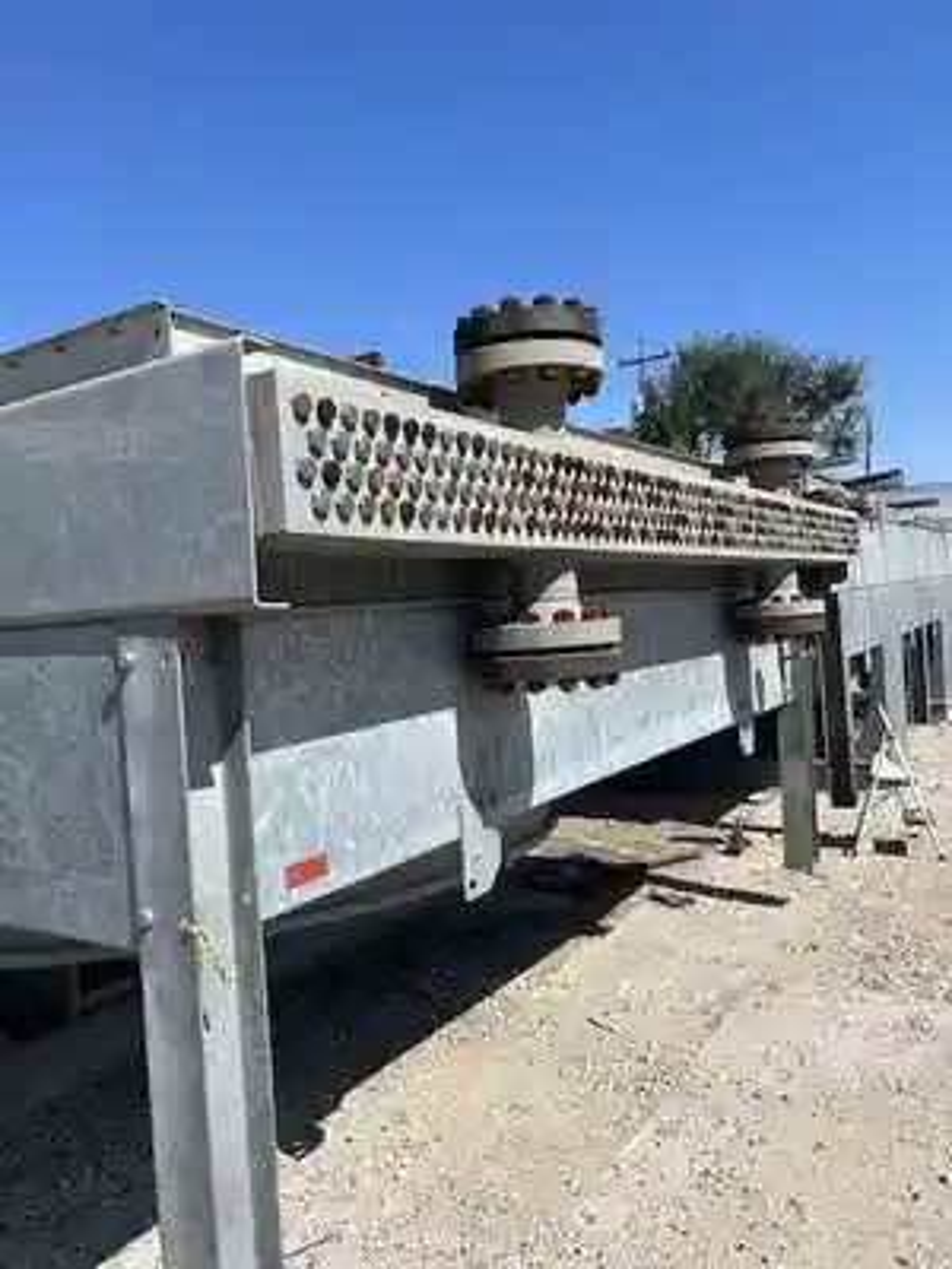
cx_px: 476
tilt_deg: +1.4
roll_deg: +5.2
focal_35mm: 26
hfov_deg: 53.1
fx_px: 953
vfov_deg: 67.3
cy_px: 634
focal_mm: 5.7
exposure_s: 1/5319
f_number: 1.5
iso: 50
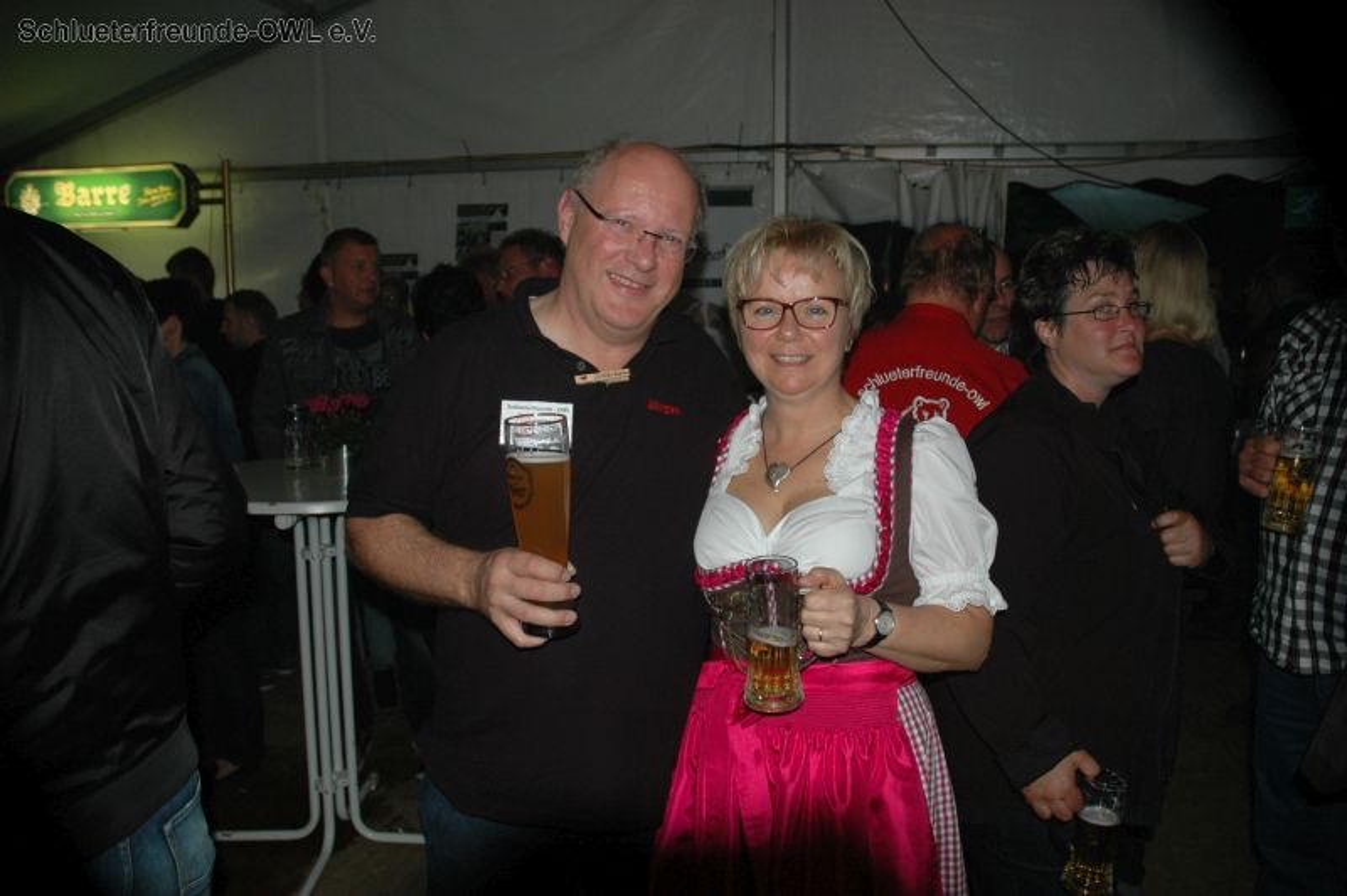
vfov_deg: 47.9
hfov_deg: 67.4
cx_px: 674
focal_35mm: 27
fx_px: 1009
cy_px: 448
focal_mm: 18
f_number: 3.5
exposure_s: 1/60
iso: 400
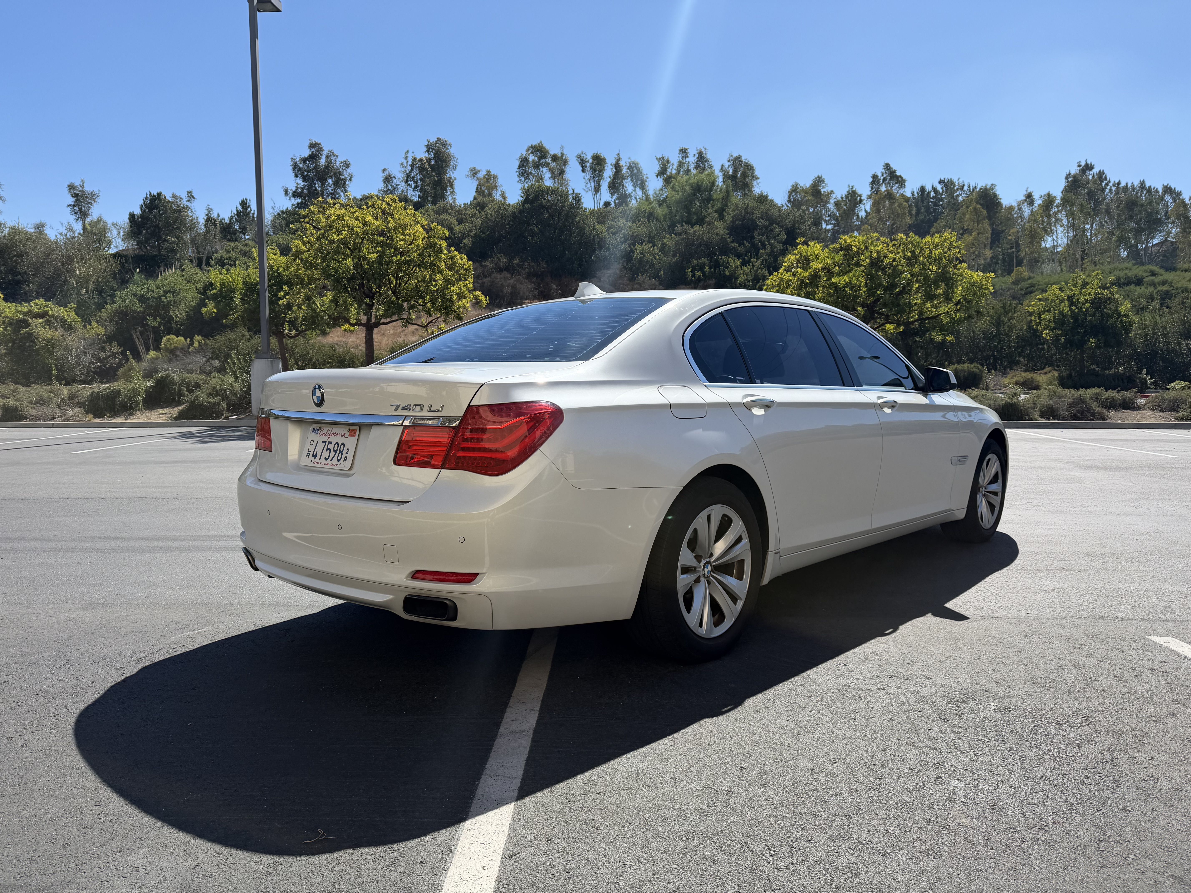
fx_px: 826
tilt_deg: -4.8
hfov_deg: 71.6
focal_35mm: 24
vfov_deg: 56.8
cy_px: 446
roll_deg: -0.3
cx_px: 596
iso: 80
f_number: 1.78
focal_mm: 6.76
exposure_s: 1/4405
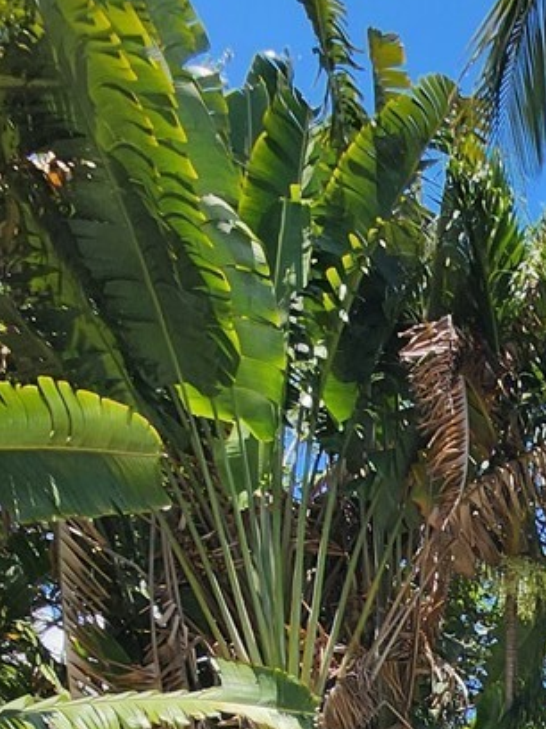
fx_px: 1073
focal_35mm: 51
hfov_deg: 22.8
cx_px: 839
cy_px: 1258
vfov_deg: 23.3
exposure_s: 1/1794
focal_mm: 2.2
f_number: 2.2
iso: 50
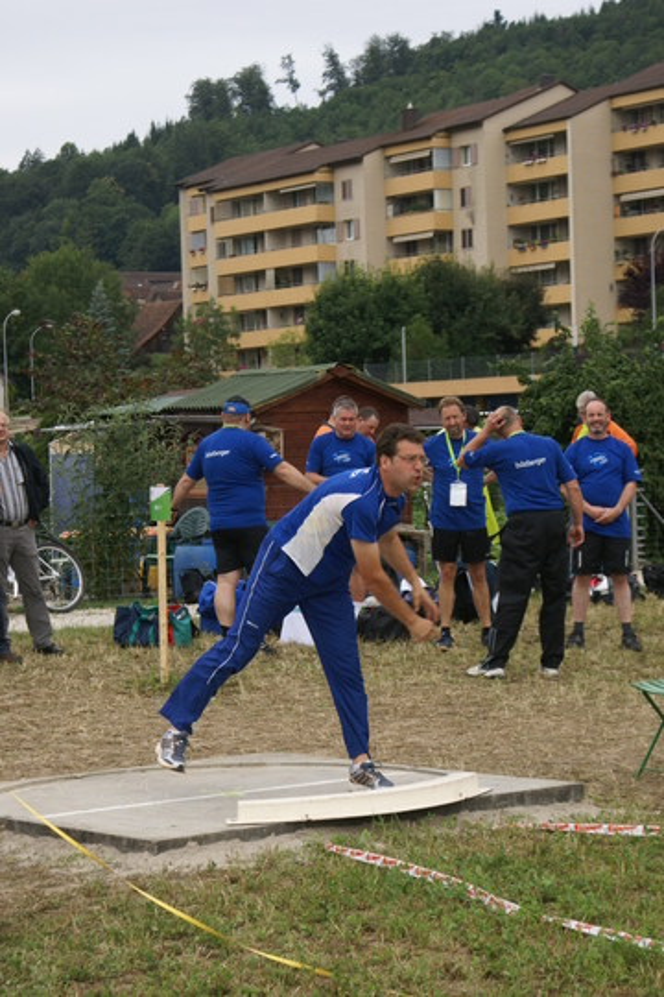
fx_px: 2490
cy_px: 498
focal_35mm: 90
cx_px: 332
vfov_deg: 22.6
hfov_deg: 15.2
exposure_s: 1/250
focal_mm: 60
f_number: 6.3
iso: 100
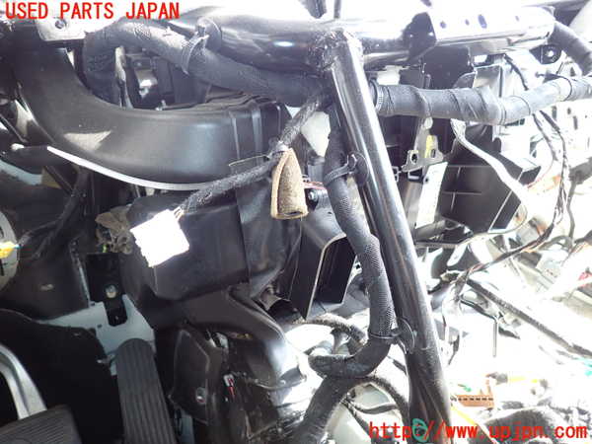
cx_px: 296
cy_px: 222
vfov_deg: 54.9
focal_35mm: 25
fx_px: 428
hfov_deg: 69.4
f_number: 2
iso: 200
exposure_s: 1/80
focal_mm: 4.5
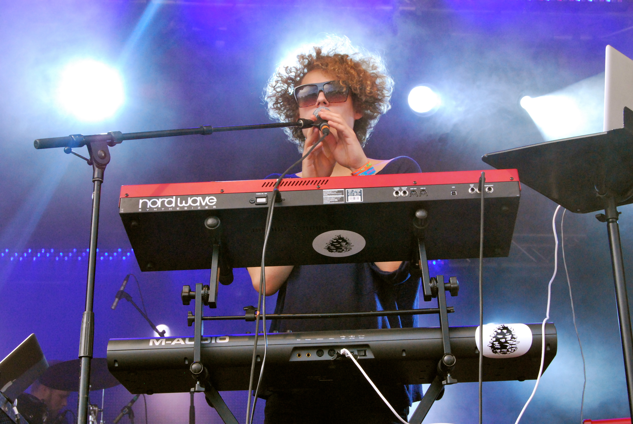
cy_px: 212
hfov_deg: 33.4
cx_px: 316
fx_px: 1056
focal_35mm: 60
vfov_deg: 22.7
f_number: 11
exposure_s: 1/500
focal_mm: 40
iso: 1600
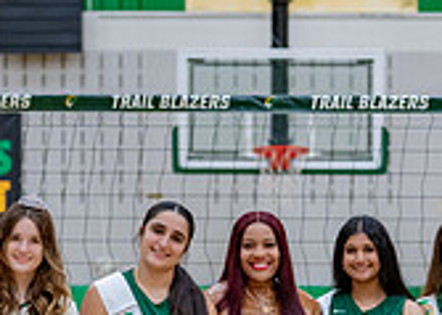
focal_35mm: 222
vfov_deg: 6.4
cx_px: 273
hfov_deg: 9.1
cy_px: 439
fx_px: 2785
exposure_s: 1/500
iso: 640
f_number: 1.8
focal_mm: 50
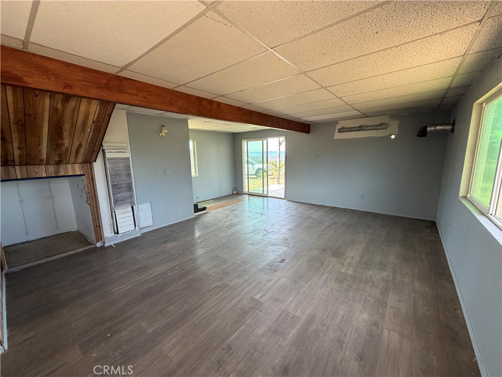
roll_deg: +1.8
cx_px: 251
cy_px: 188
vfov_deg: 85.7
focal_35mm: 14
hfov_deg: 102.1
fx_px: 203
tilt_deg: -8.8
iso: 160
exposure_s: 1/121
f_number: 2.2
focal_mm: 2.22
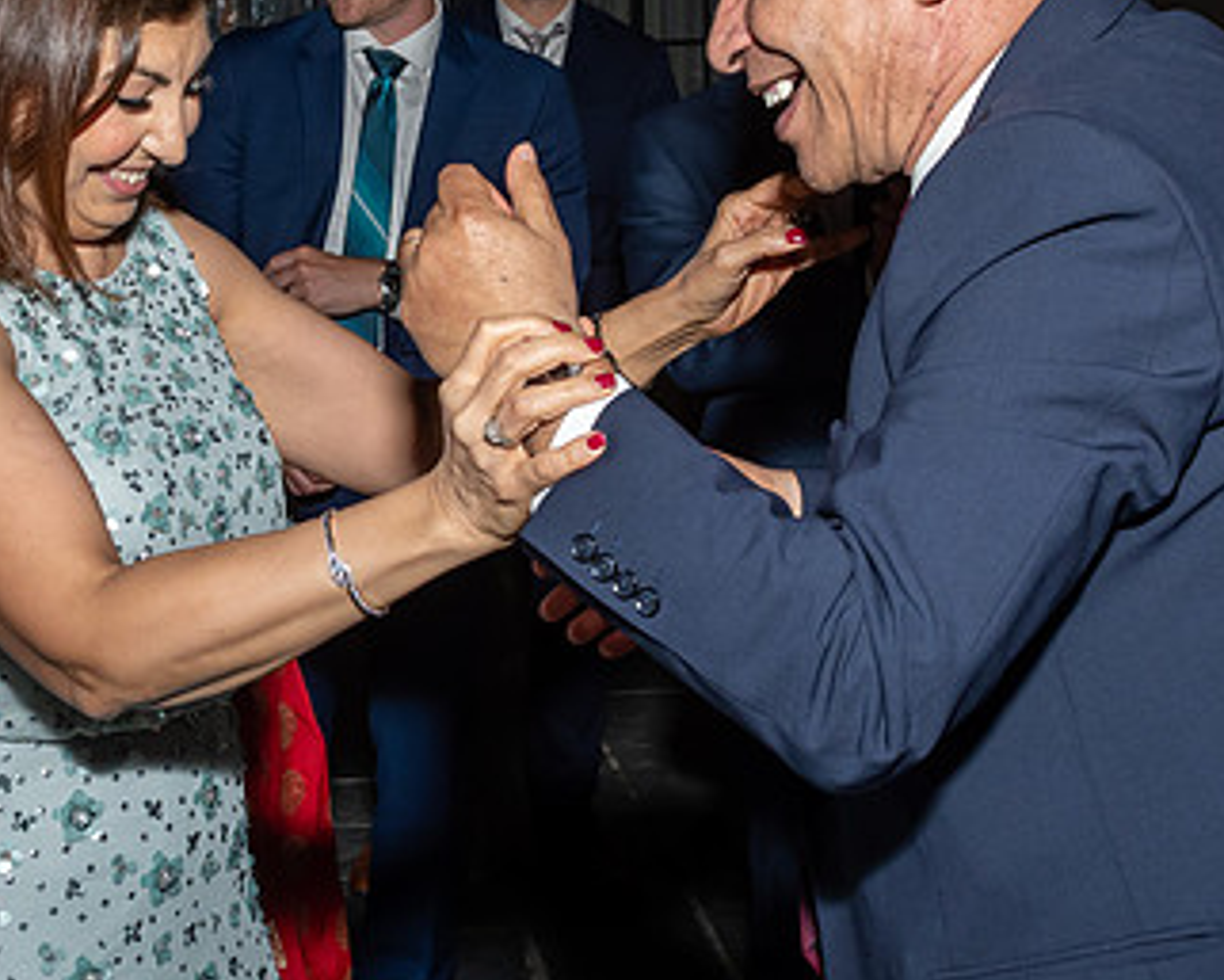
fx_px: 2428
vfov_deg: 22.7
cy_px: 343
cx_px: 347
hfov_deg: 28.0
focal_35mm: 67
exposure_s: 1/250
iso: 500
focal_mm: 17
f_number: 5.6
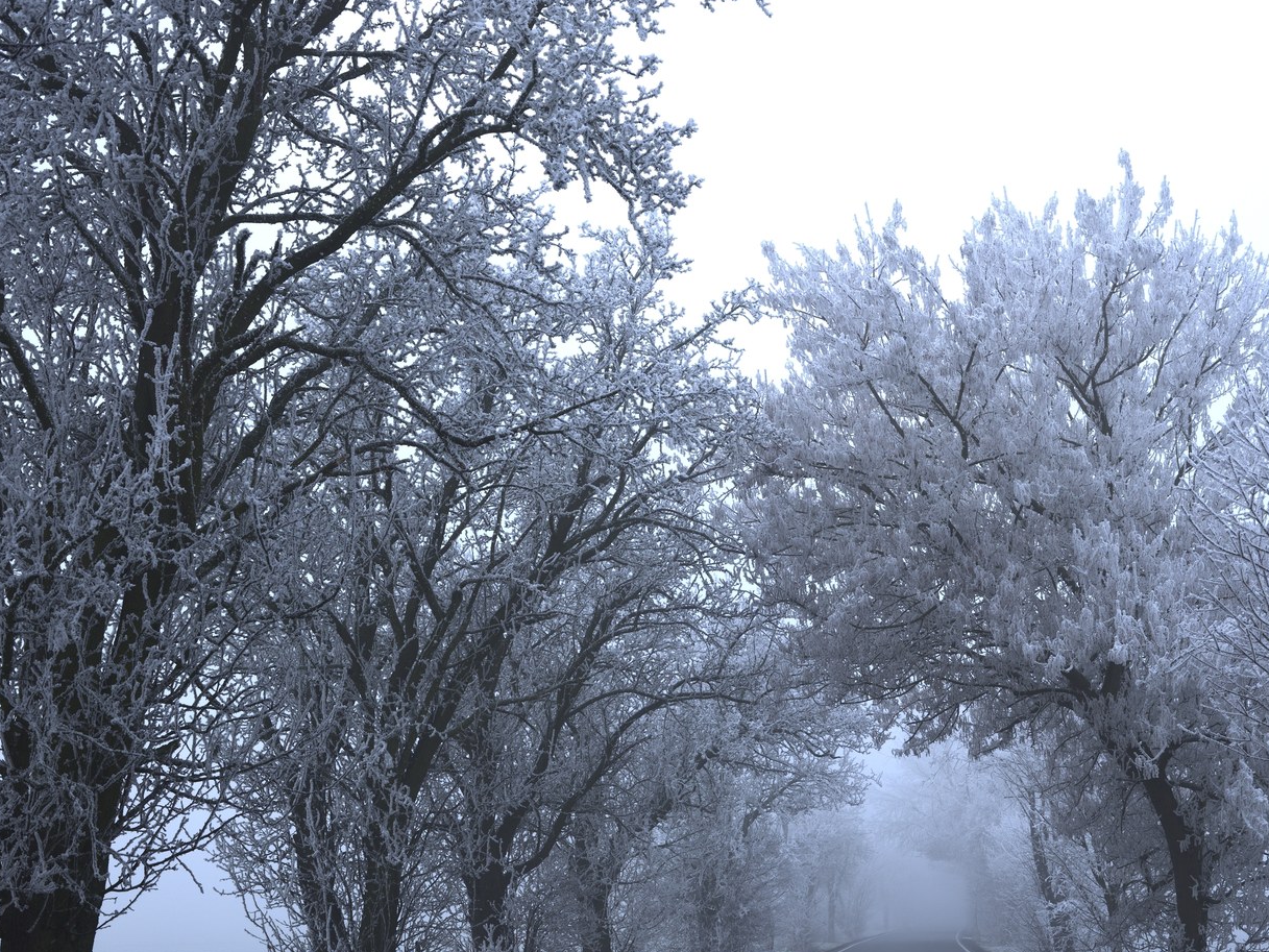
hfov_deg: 40.8
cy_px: 597
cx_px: 820
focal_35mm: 46
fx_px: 1686
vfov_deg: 31.4
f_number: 5.6
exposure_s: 1/75
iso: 100
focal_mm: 35
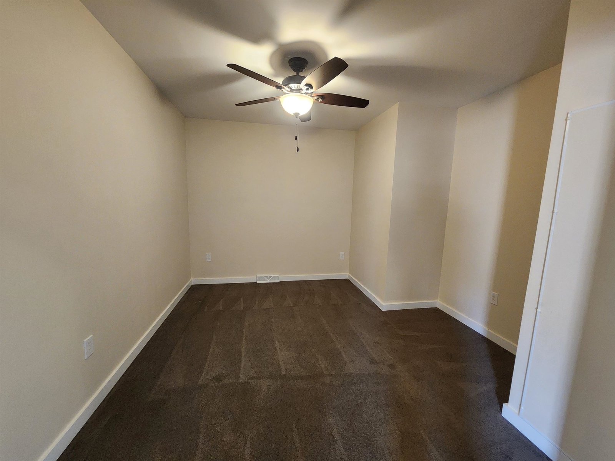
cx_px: 308
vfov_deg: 89.9
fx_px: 231
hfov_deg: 106.2
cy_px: 230
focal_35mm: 13
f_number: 2.2
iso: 500
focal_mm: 2.2
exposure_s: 1/30
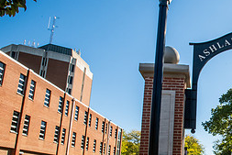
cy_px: 127
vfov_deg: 33.1
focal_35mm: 39
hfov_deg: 42.4
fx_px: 251
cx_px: 235
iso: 1000
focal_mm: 17
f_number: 22
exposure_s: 1/160
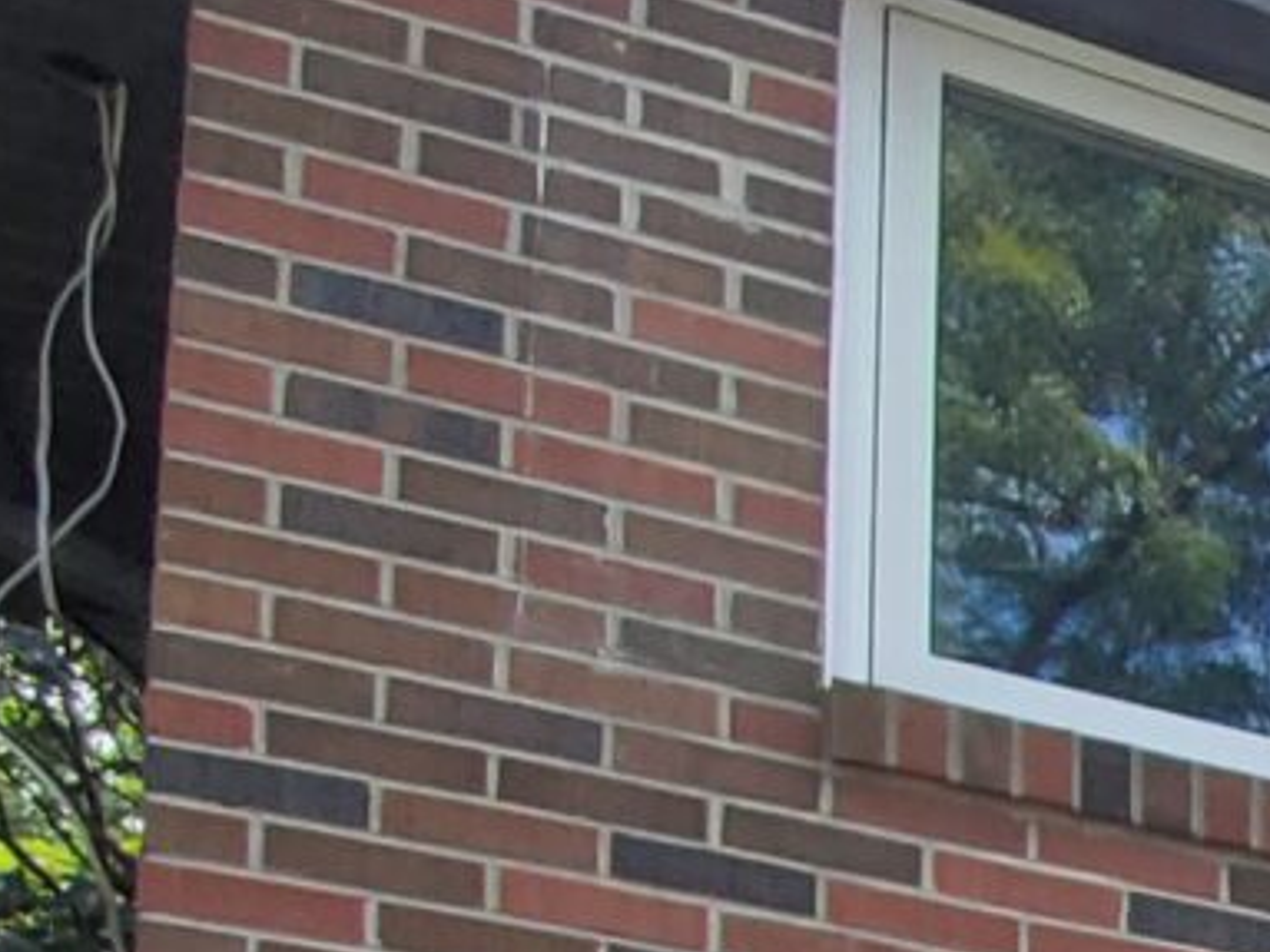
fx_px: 3191
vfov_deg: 13.2
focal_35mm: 87
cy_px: 2212
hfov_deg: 13.9
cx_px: 3193
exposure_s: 1/394
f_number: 2.2
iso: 50
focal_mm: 1.8
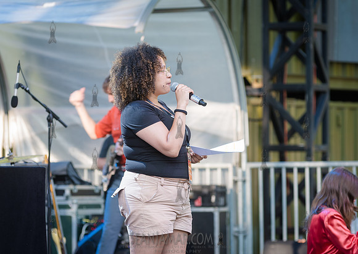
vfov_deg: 6.5
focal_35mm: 221
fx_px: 2238
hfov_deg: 9.1
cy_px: 106
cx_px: 170
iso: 320
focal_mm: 170
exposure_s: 1/125
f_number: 4.5
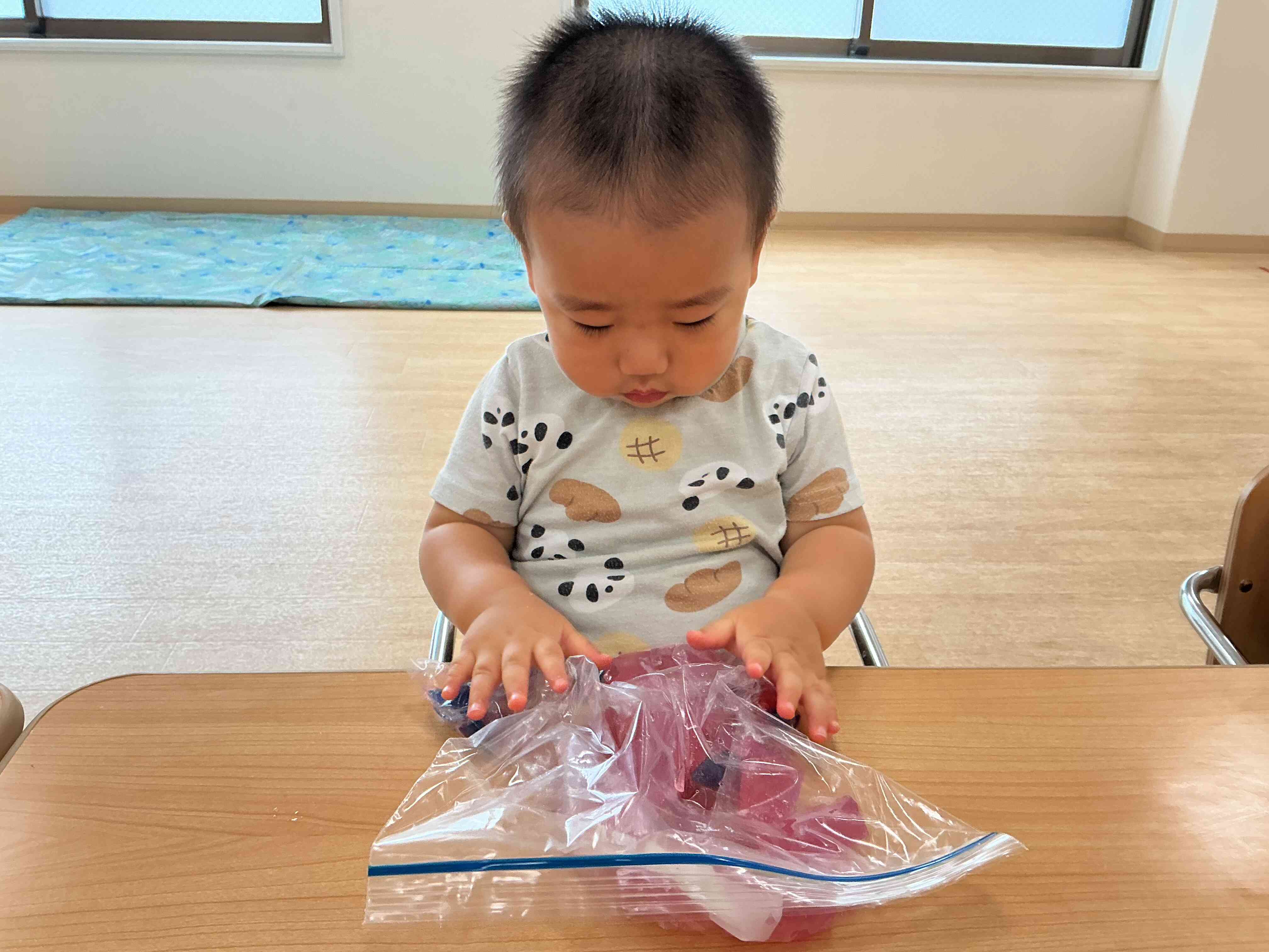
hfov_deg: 61.7
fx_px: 1063
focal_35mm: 29
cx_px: 634
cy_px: 476
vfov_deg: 48.2
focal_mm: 3
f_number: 1.8
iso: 32
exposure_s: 1/100
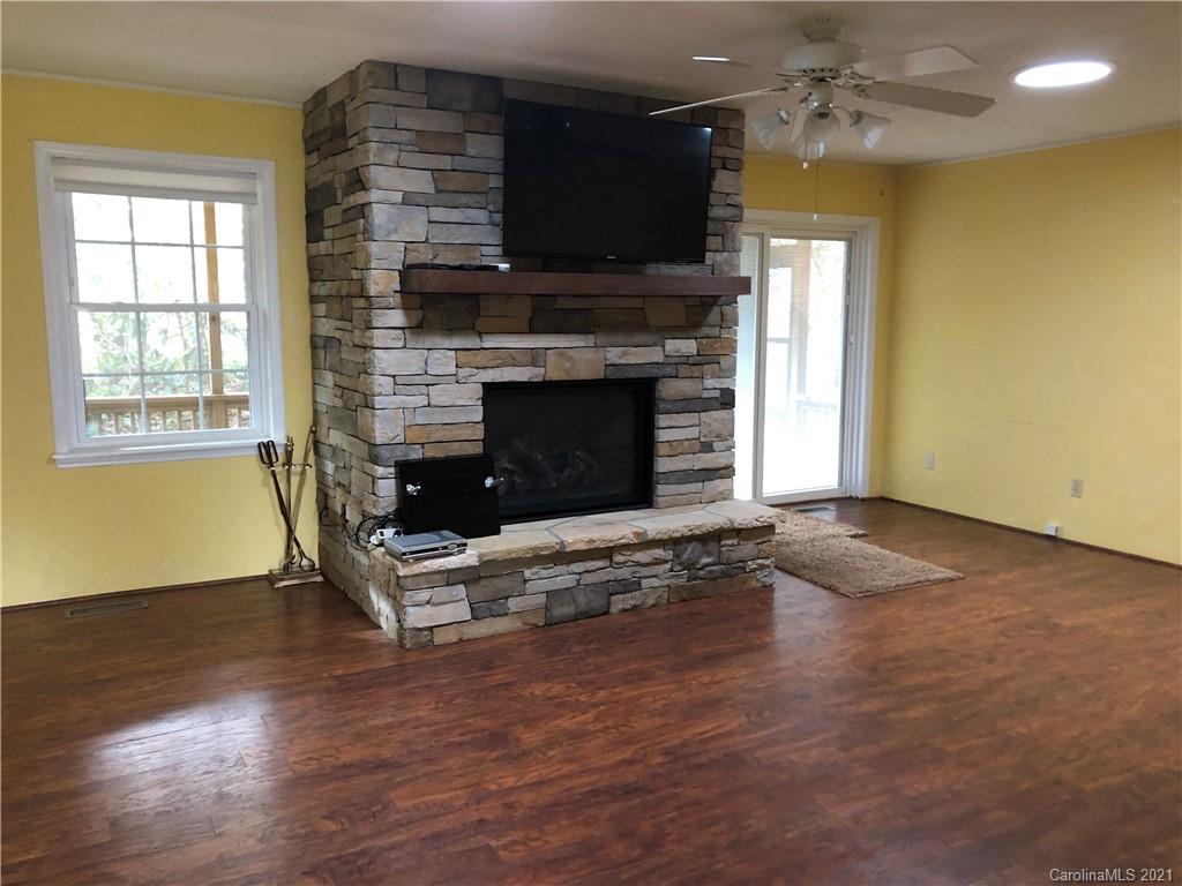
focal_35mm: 28
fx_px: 956
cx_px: 591
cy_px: 443
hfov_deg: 63.4
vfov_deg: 49.7
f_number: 1.8
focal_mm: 3.99
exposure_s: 1/9
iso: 100
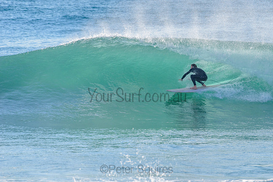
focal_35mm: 613
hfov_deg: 3.4
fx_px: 4651
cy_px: 71
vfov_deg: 2.2
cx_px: 167
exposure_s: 1/2000
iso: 220
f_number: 5.6
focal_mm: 500
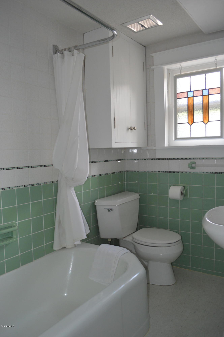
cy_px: 168
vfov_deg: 67.4
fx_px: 253
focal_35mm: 27
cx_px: 112
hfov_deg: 47.8
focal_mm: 18
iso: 400
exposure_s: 1/60
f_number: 4
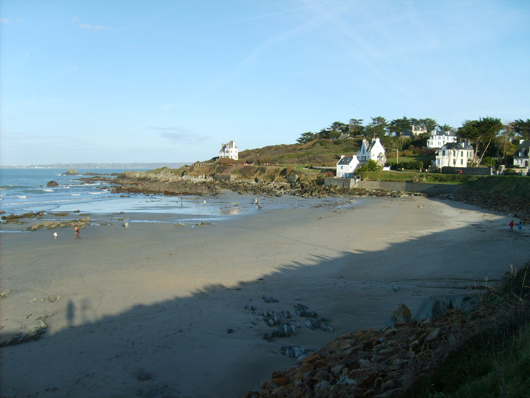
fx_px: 536
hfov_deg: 52.6
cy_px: 199
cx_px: 265
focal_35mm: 35
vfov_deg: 40.7
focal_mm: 5.8
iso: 50
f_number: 2.8
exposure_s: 1/1000
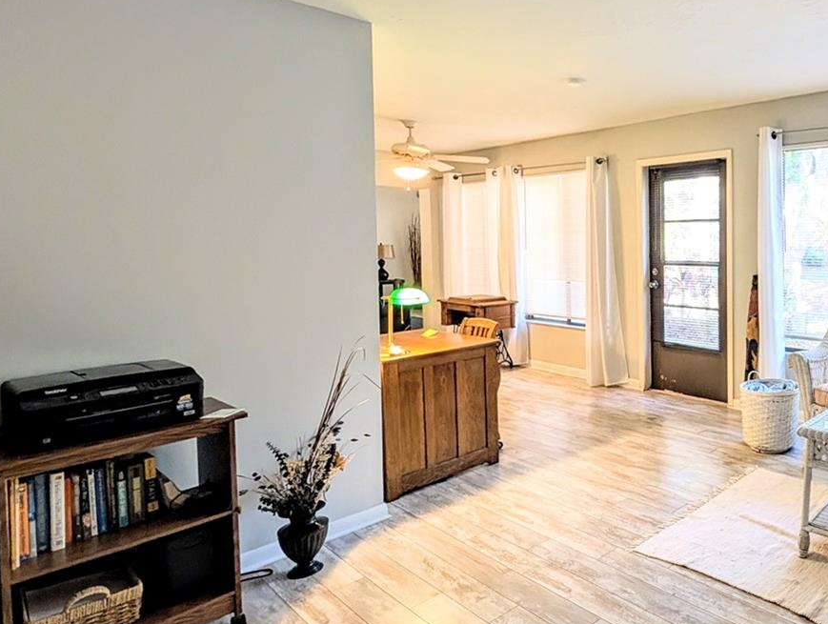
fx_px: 527
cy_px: 255
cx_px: 721
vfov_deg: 60.8
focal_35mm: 22
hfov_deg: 65.3
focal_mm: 2.02
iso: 164
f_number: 1.7
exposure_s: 1/40
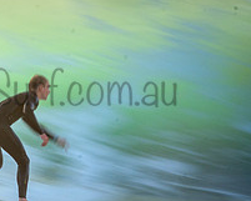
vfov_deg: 0.7
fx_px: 16121
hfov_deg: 0.9
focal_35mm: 2169
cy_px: 93
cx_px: 21
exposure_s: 1/25
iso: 100
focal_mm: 500
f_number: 20
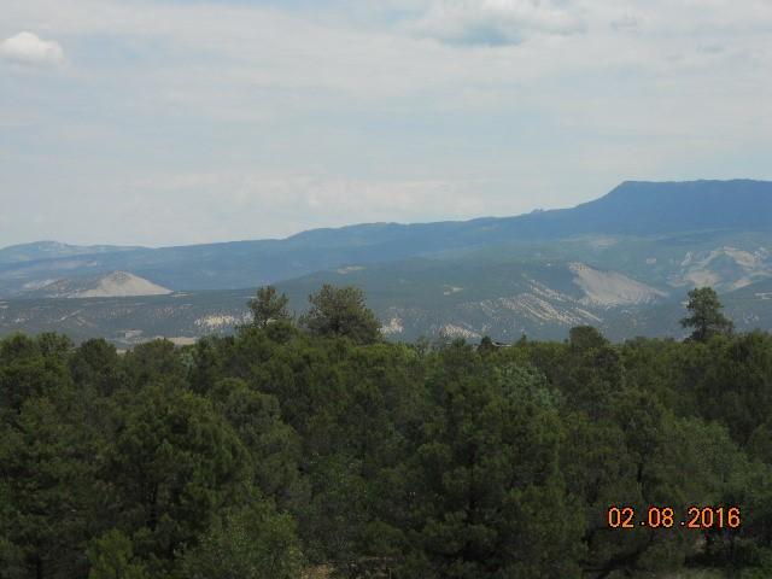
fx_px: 1717
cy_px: 290
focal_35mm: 77
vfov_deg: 19.1
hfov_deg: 25.3
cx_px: 386
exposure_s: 1/500
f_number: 5.9
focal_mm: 13.9
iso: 80
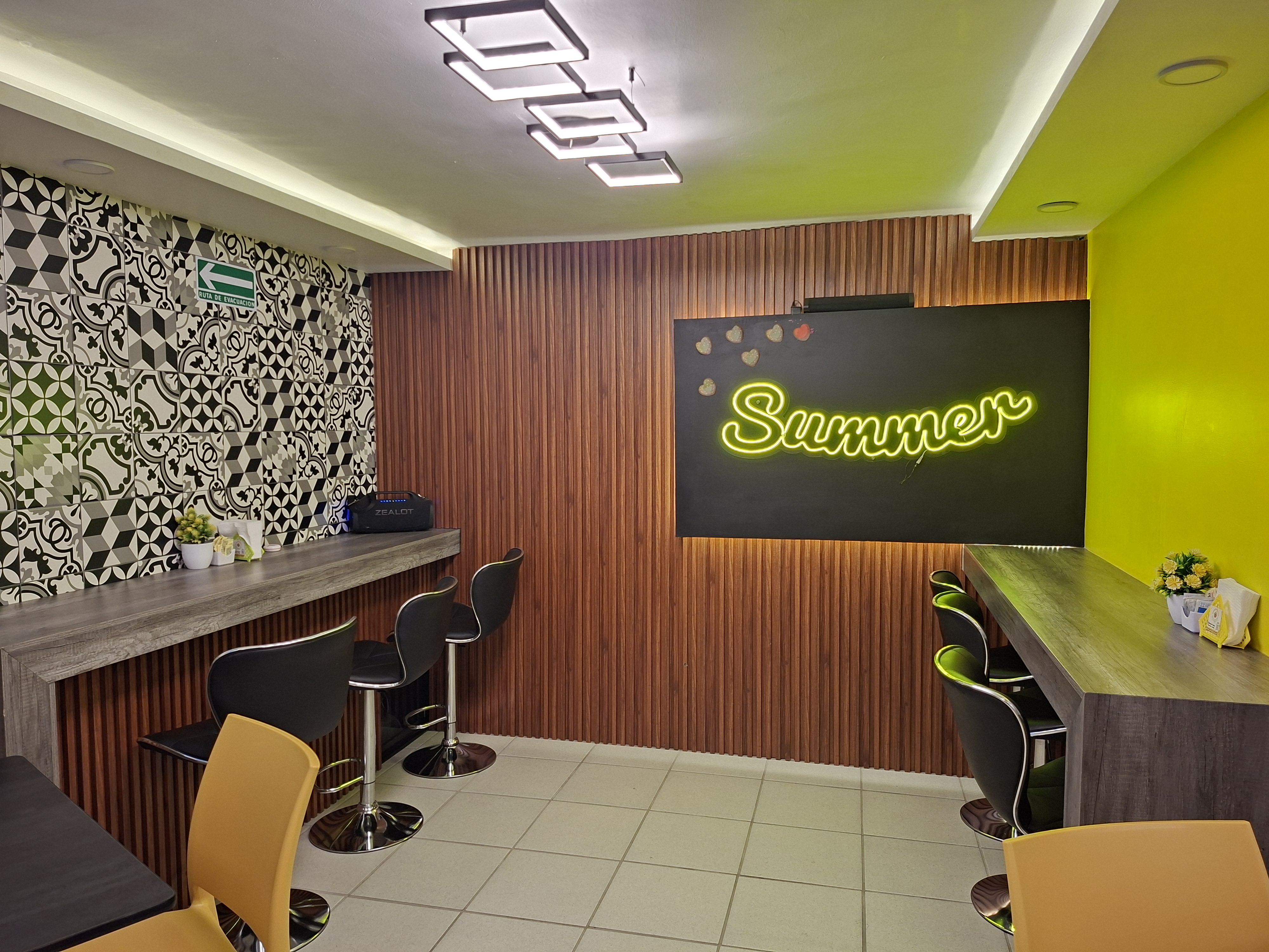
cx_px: 634
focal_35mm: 23
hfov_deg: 73.9
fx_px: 843
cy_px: 476
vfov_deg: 58.9
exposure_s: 1/40
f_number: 1.8
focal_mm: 5.54
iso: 250
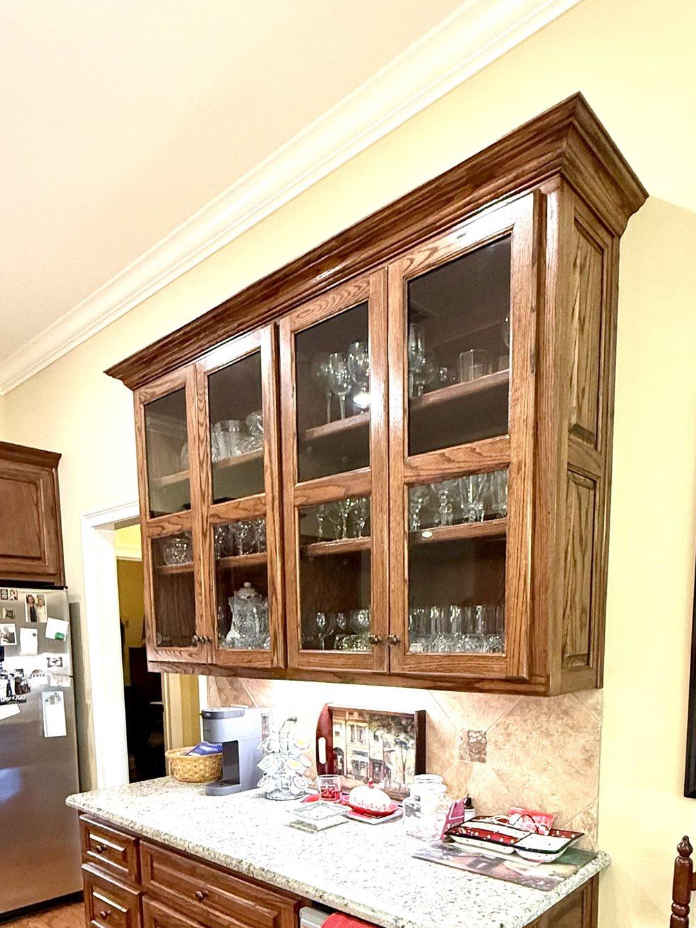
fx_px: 643
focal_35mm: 24
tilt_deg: -6.5
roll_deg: +0.0
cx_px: 367
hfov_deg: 56.8
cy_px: 715
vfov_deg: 66.3
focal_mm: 2.22
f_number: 2.2
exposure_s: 1/120
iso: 640
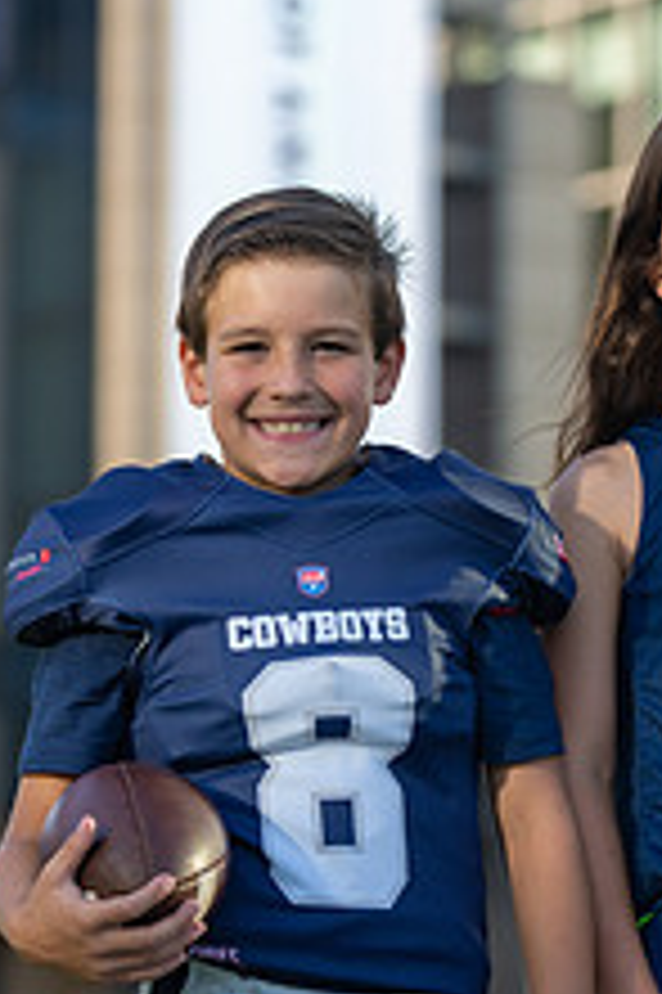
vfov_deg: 10.3
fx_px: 5525
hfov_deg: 6.8
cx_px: 540
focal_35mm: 200
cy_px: 675
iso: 100
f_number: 2.8
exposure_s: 1/500
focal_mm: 98
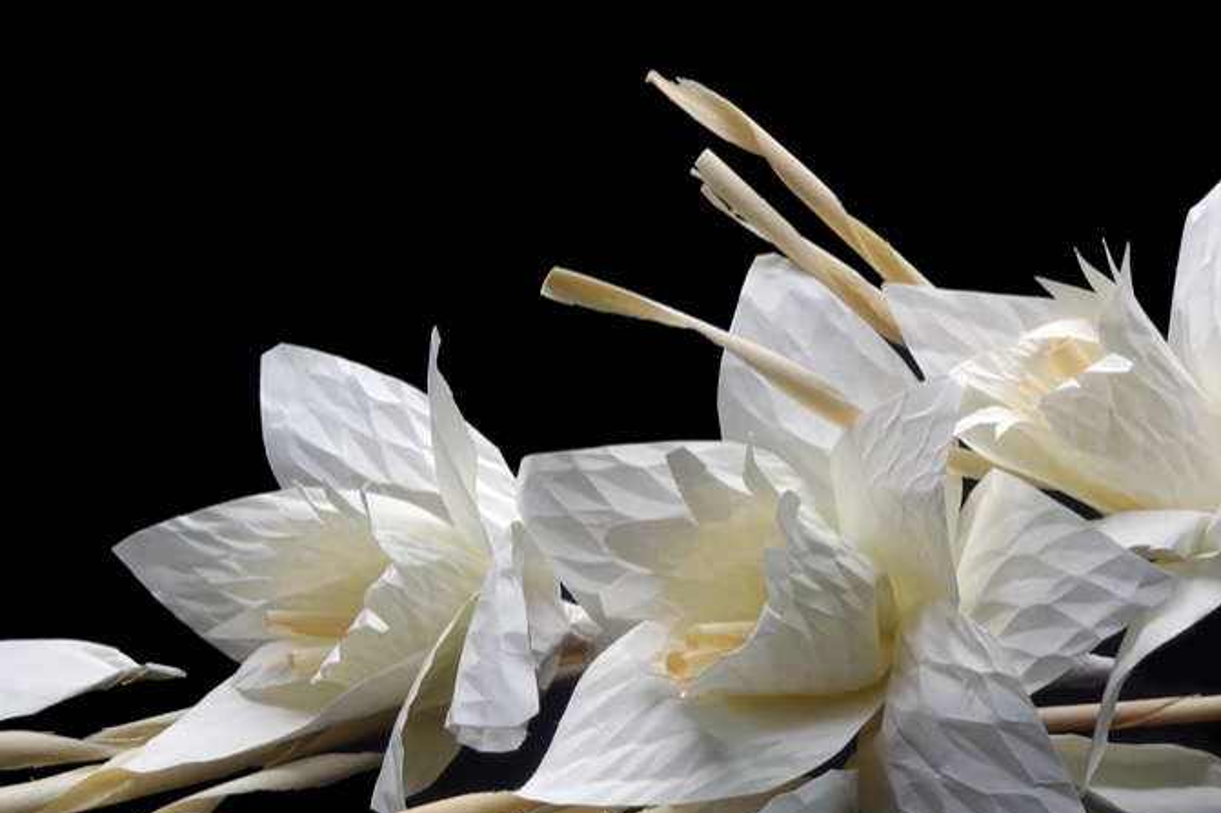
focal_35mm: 82
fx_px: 2780
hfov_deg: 24.8
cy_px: 426
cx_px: 560
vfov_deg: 16.6
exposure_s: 1/10
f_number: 16
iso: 100
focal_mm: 20.2
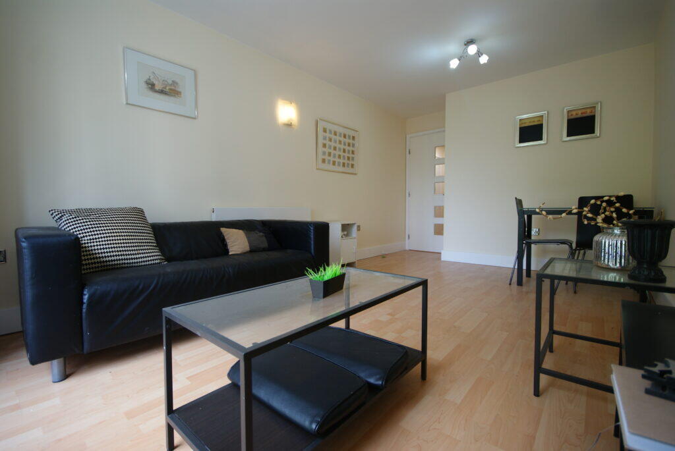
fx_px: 310
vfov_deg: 72.2
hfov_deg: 94.9
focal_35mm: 16
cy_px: 226
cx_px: 338
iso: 160
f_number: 4
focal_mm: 11
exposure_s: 1/30
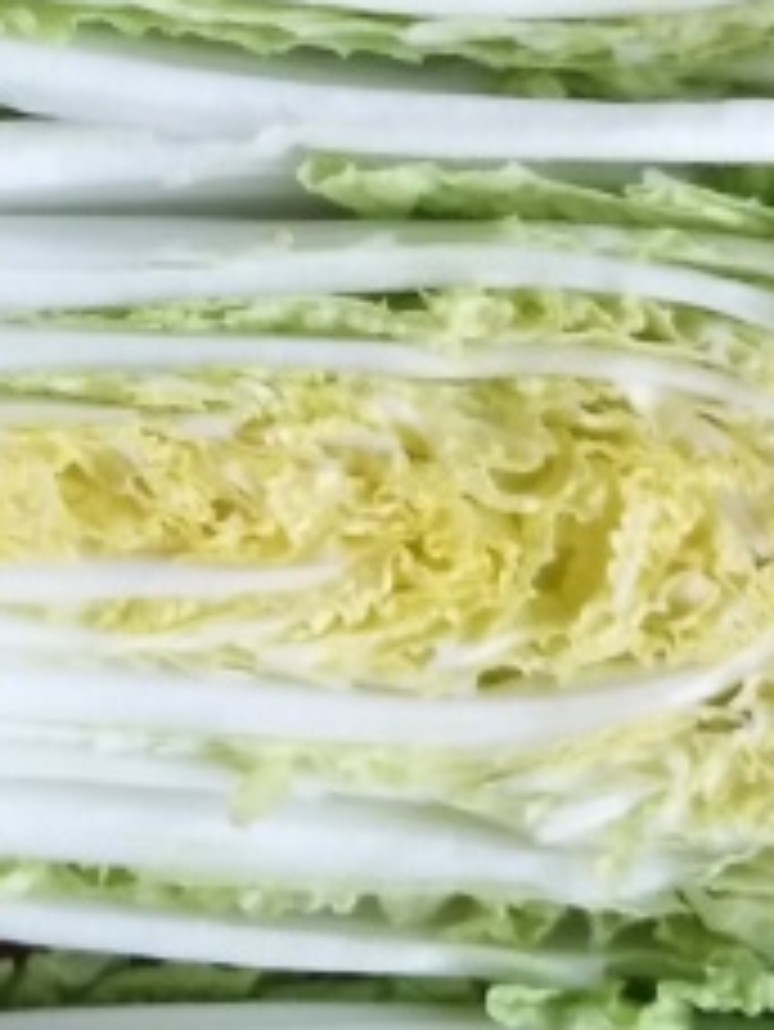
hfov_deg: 12.2
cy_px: 137
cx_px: 513
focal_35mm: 121
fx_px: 3604
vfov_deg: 16.1
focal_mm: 3.88
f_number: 2
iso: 160
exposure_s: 1/33.3
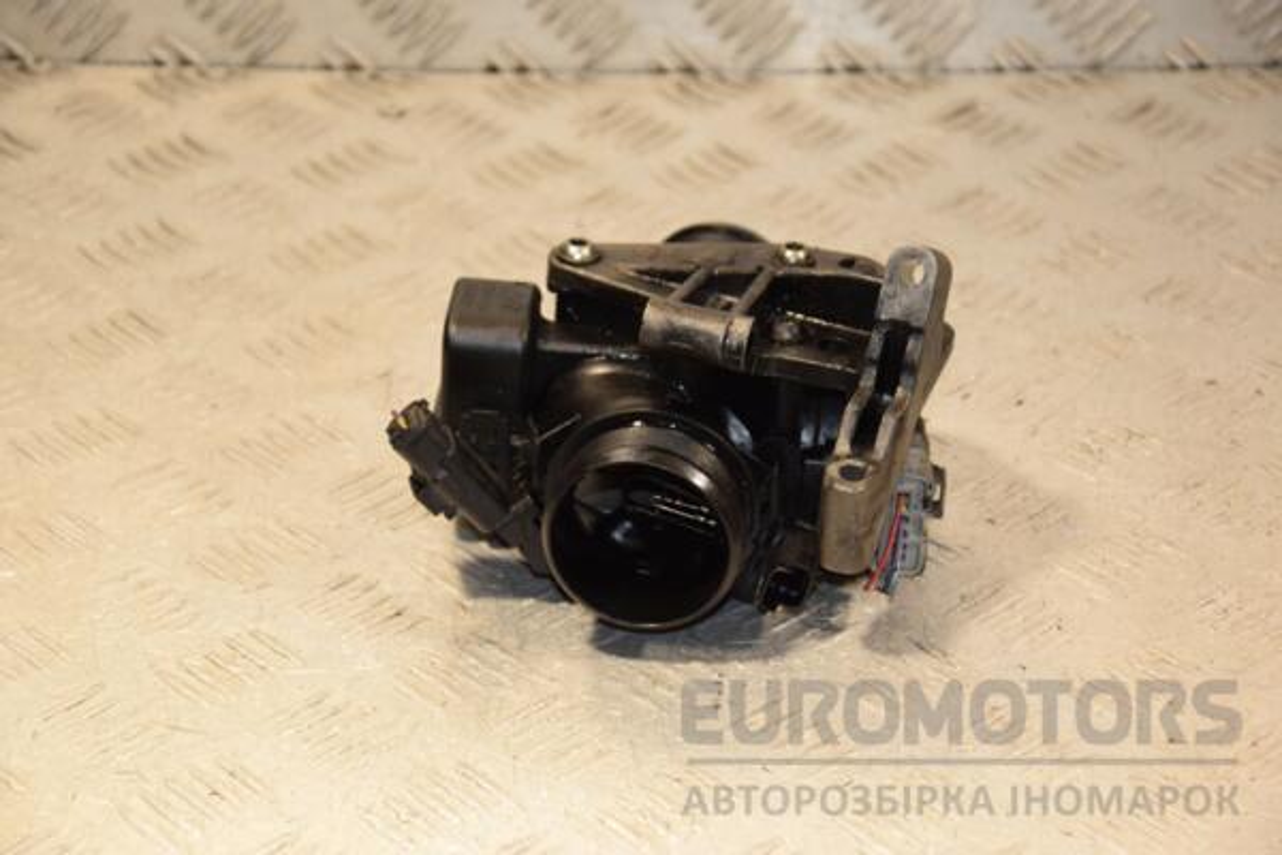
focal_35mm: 105
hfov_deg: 19.5
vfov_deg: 13.0
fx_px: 3739
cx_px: 641
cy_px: 428
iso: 800
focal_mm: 70
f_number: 5.3
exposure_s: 1/200
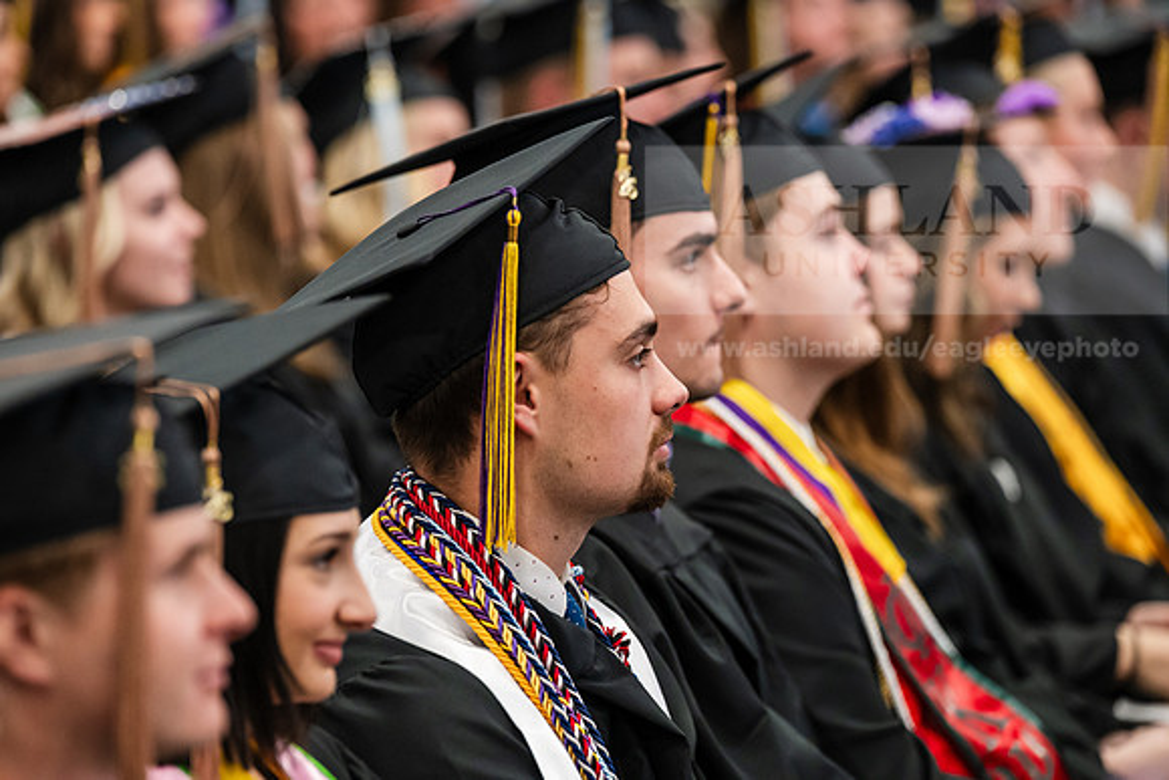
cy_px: 390
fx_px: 6496
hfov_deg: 10.3
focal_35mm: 200
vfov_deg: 6.9
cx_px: 584
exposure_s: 1/200
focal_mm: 200
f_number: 4
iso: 4000
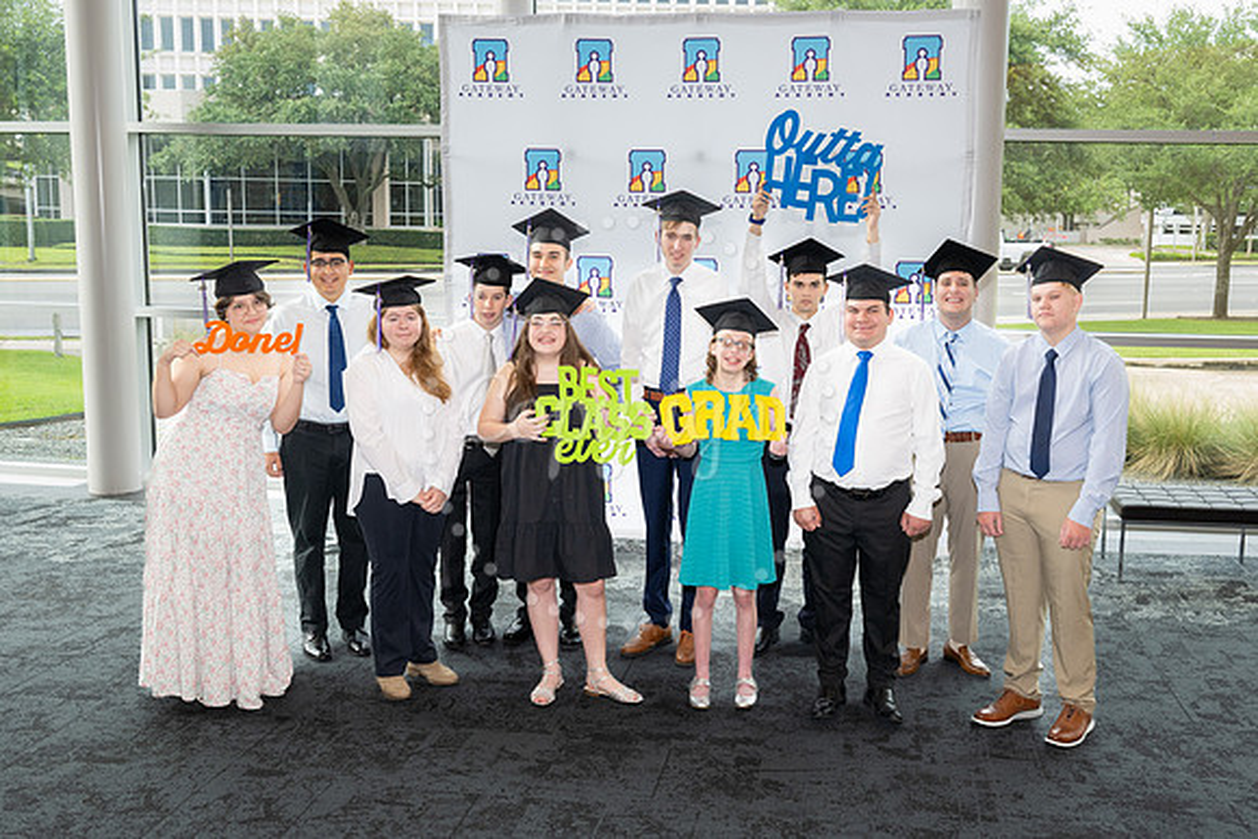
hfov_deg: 52.5
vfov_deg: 36.5
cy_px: 377
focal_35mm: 36
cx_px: 707
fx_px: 1271
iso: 640
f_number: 5.6
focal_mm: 28
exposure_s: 1/200
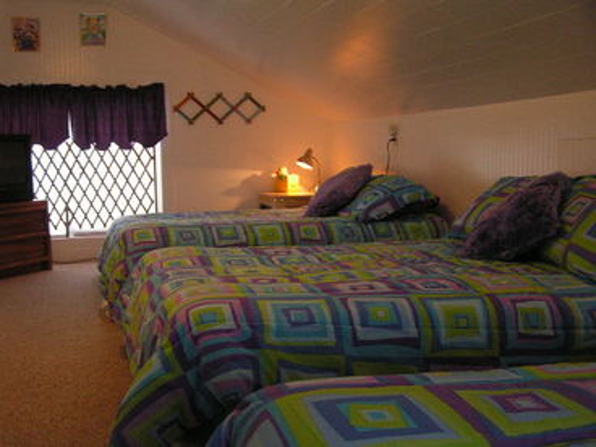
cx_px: 298
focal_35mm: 38
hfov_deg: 49.0
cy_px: 224
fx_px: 654
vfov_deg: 37.7
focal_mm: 6.3
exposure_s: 1/40
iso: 160
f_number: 2.8
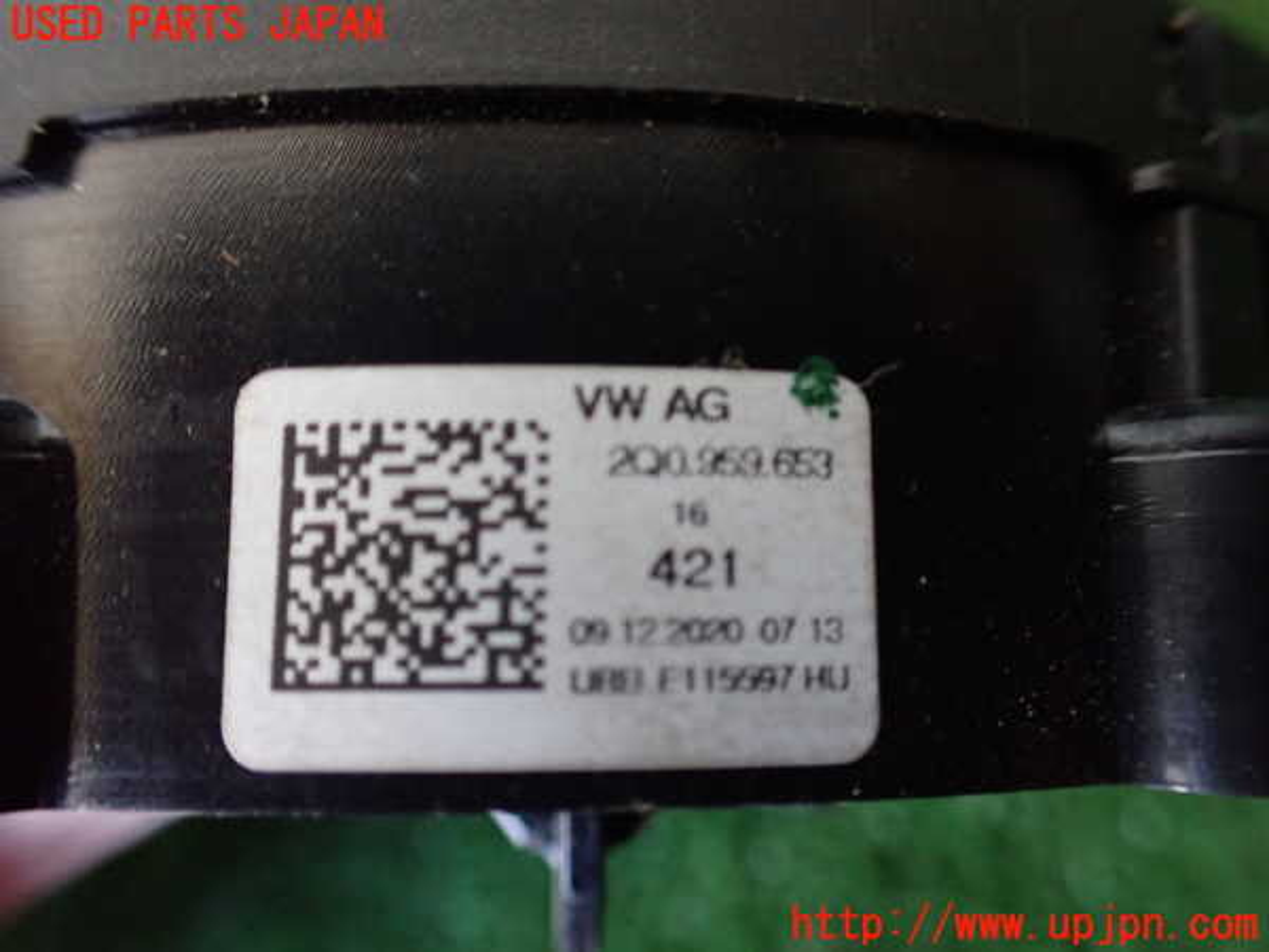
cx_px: 634
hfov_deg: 60.0
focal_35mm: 30
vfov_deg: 46.8
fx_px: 1100
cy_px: 476
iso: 800
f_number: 2.3
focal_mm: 5.4
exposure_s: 1/80
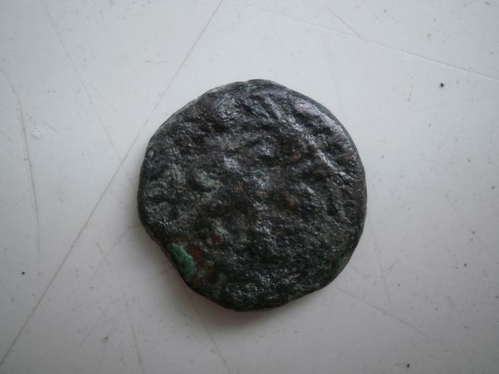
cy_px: 187
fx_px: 447
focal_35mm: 31
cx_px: 250
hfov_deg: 58.4
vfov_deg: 45.4
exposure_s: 1/20
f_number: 2.9
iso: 125
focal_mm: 5.45
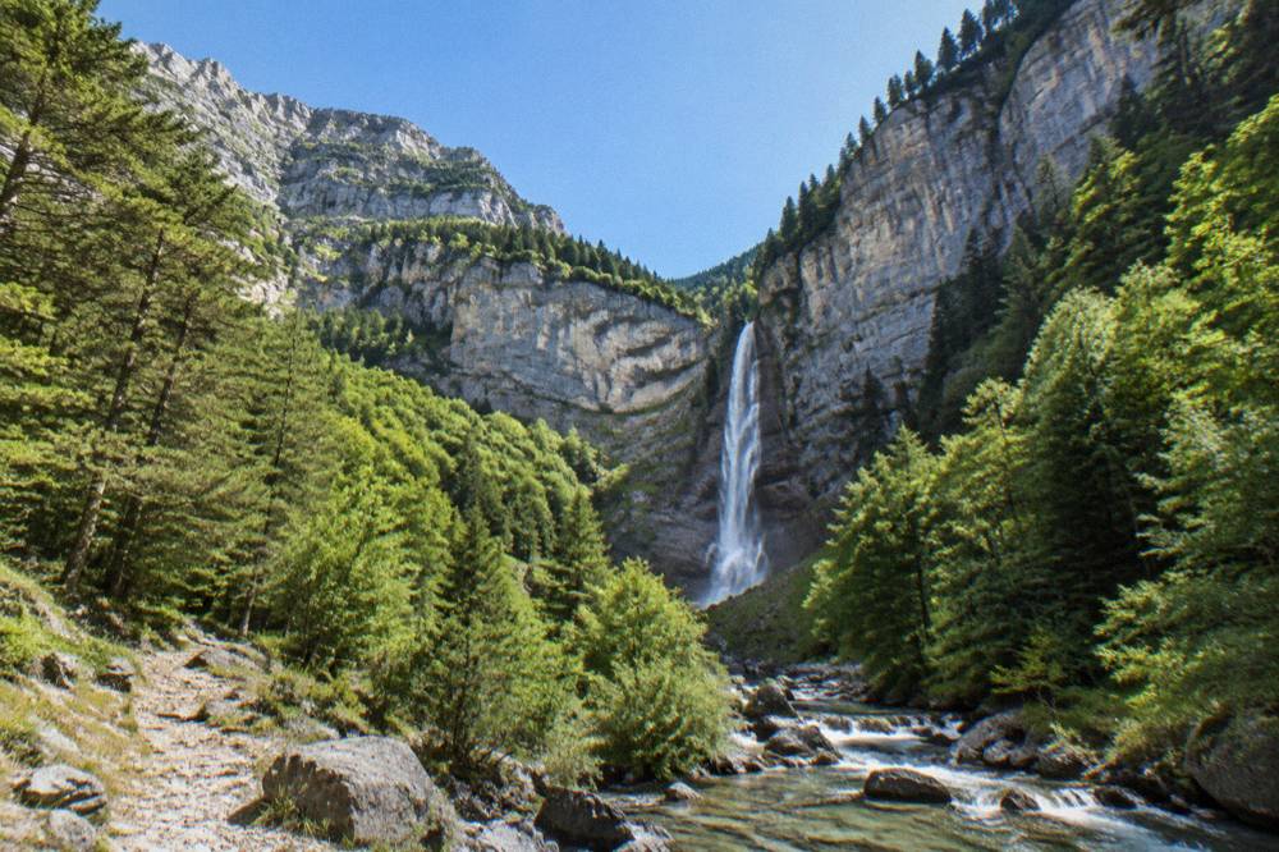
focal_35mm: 40
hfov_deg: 48.5
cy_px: 426
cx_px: 640
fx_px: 1421
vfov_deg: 33.4
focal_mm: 40
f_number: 11
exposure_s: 1/100
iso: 200
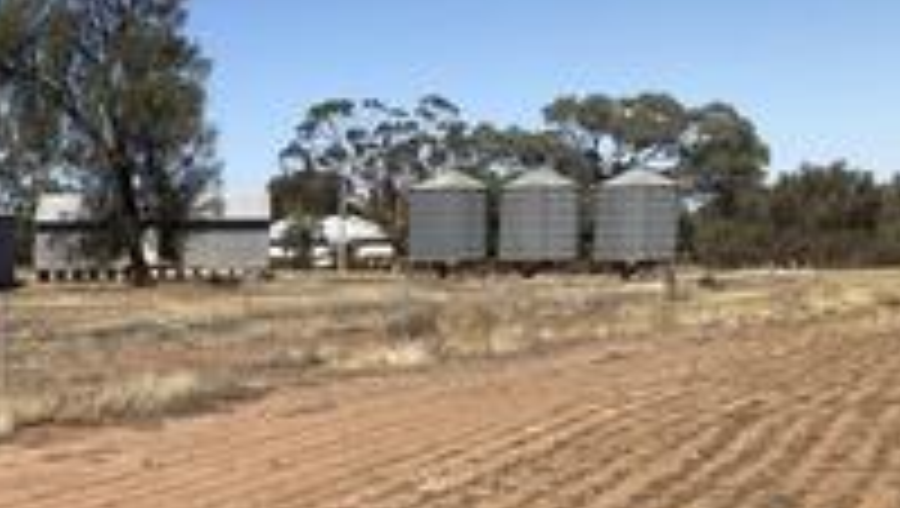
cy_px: 495
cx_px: -238
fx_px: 1863
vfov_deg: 15.3
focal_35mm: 78
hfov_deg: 24.1
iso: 20
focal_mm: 3.99
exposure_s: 1/2825
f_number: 1.8
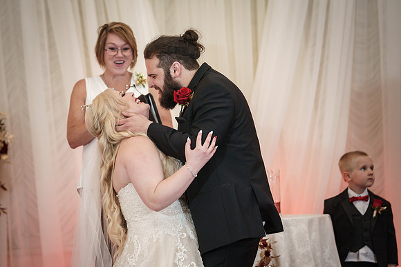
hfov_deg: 12.3
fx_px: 1855
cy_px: 134
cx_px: 200
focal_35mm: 166
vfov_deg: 8.3
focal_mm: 165
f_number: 4
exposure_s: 1/100
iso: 2000
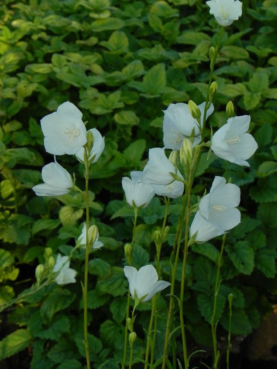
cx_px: 138
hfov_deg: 8.1
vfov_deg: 10.7
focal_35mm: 184
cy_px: 184
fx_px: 1963
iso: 160
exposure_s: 1/320
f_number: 5
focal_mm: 32.7
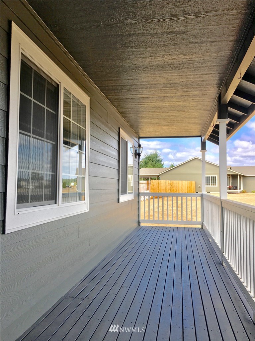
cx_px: 128
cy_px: 170
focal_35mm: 29
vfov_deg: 61.7
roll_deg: -0.8
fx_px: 285
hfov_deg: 48.2
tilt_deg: +4.0
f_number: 2.2
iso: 25
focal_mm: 4.15
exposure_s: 1/538
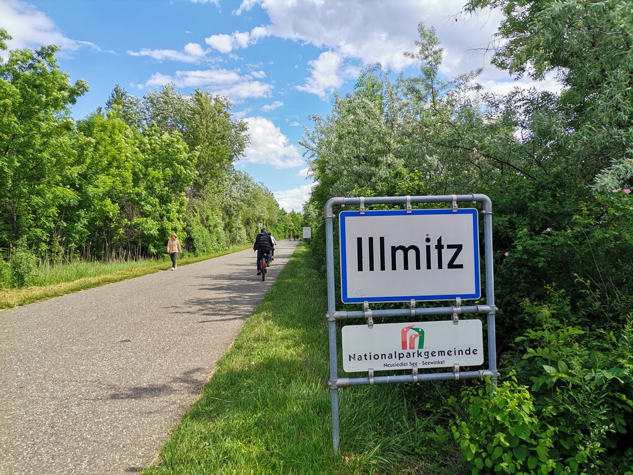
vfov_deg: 53.1
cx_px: 316
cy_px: 238
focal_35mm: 26
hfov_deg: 67.3
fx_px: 475
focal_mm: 4.75
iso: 50
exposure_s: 1/1689
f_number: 1.8
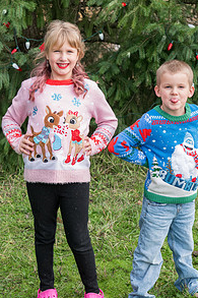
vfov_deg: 25.3
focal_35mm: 80
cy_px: 116
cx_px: 116
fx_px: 661
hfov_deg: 17.0
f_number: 5
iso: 320
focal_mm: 35
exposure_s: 1/320
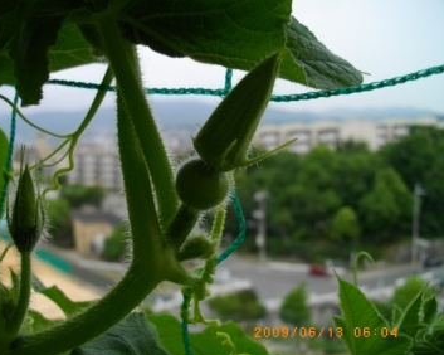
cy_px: 180
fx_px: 447
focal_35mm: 34
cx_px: 205
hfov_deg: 52.8
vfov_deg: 43.3
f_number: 2.9
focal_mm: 5.7
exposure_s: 1/125
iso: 100
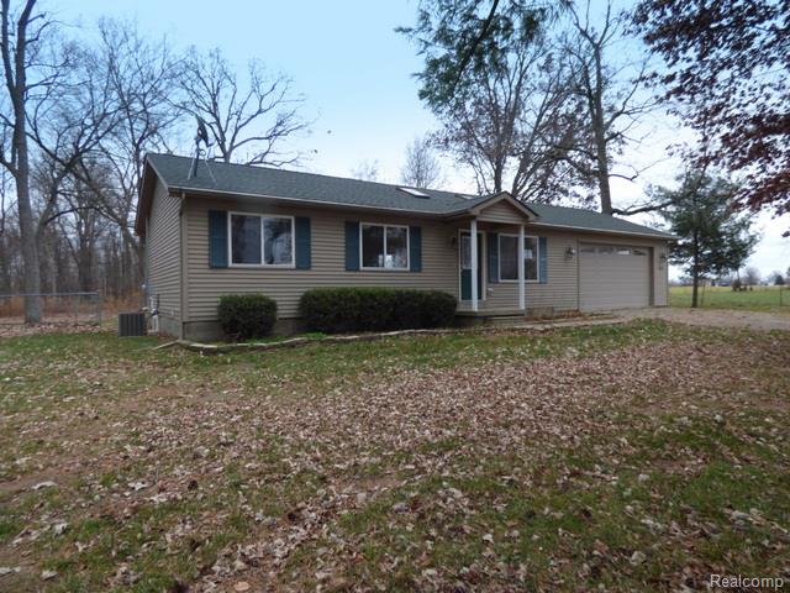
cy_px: 296
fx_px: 456
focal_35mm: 20
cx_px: 395
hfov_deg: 81.7
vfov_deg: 66.0
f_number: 2.8
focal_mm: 3.58
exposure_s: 1/125
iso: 200
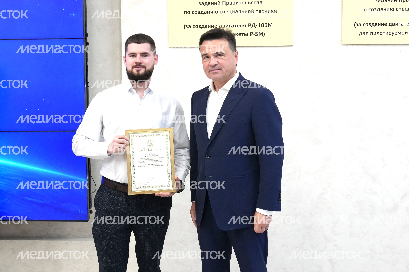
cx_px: 204
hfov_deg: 36.9
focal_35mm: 54
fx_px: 613
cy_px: 136
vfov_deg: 25.1
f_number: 5.6
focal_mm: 36
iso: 3200
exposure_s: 1/160
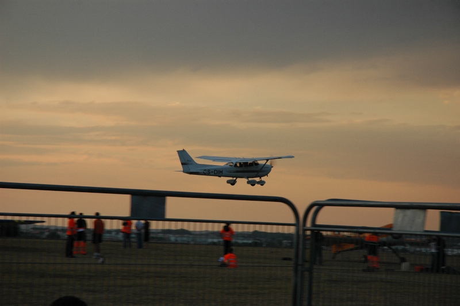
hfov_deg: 19.5
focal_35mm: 105
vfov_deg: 13.0
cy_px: 153
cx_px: 230
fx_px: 1341
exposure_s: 1/160
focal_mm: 70
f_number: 6.3
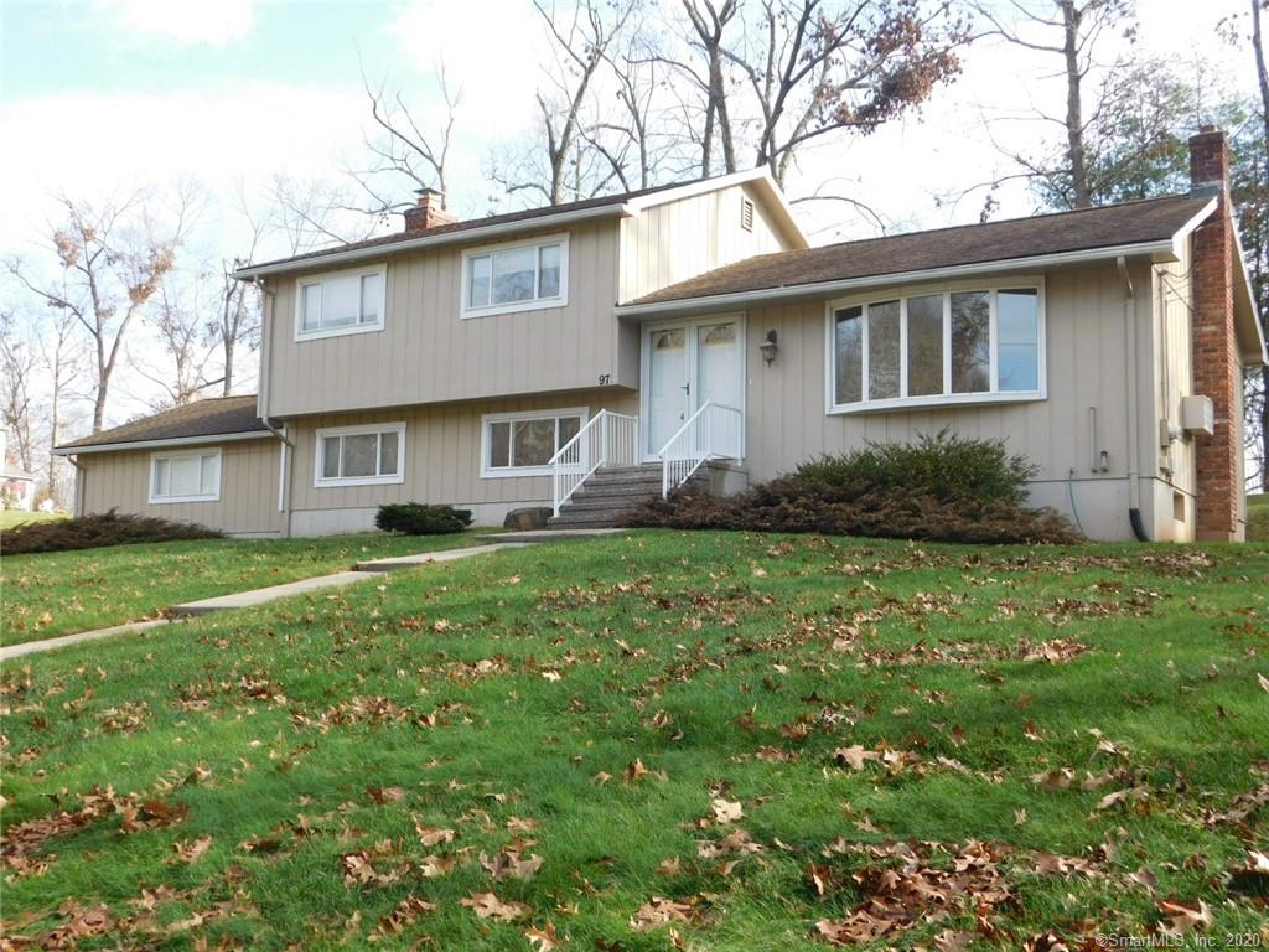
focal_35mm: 36
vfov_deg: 39.7
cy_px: 476
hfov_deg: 51.4
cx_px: 634
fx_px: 1320
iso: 125
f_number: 3.5
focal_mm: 6.3
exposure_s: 1/320
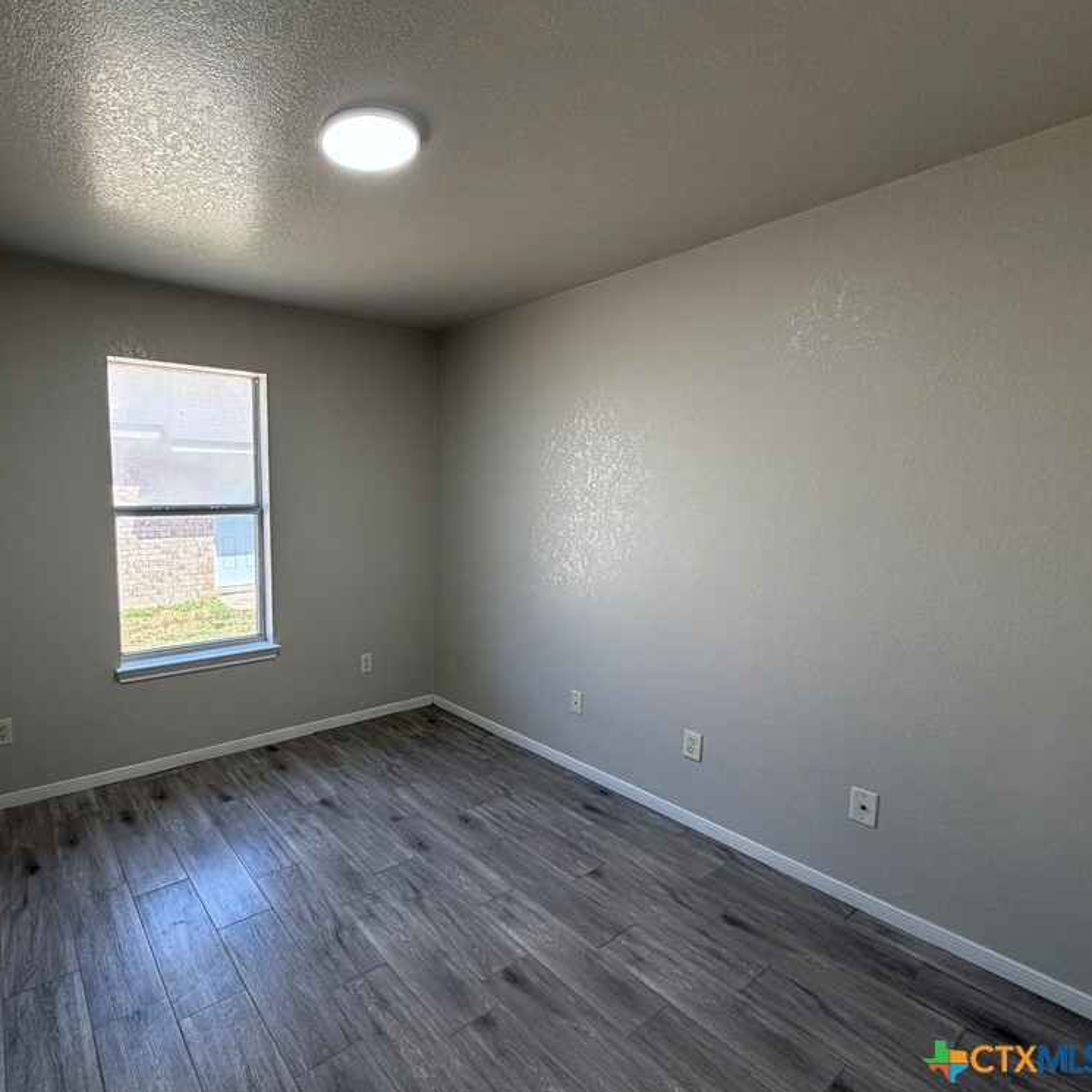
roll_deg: +0.4
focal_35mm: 17
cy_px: 550
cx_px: 387
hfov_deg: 81.8
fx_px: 607
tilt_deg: -5.9
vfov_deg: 84.0
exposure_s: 1/121
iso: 160
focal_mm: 2.22
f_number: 2.2
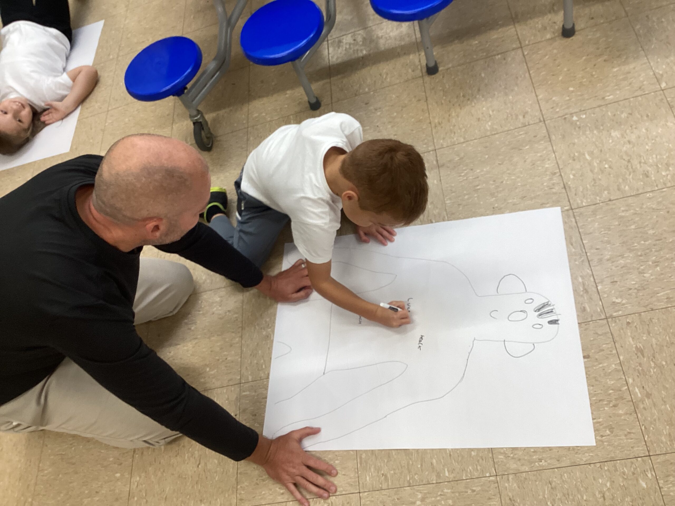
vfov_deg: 45.4
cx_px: 338
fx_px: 604
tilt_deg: -53.7
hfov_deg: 58.4
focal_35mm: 31
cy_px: 253
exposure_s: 1/50
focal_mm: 3.3
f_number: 2.4
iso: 80
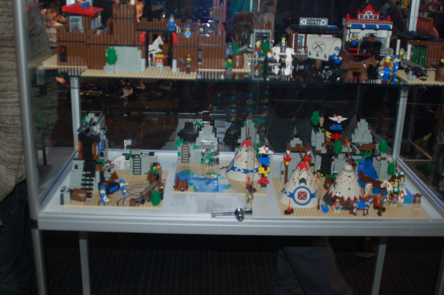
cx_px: 222
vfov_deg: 31.8
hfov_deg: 46.4
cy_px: 148
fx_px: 518
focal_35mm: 42
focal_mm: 28
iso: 400
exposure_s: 1/60
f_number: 2.8
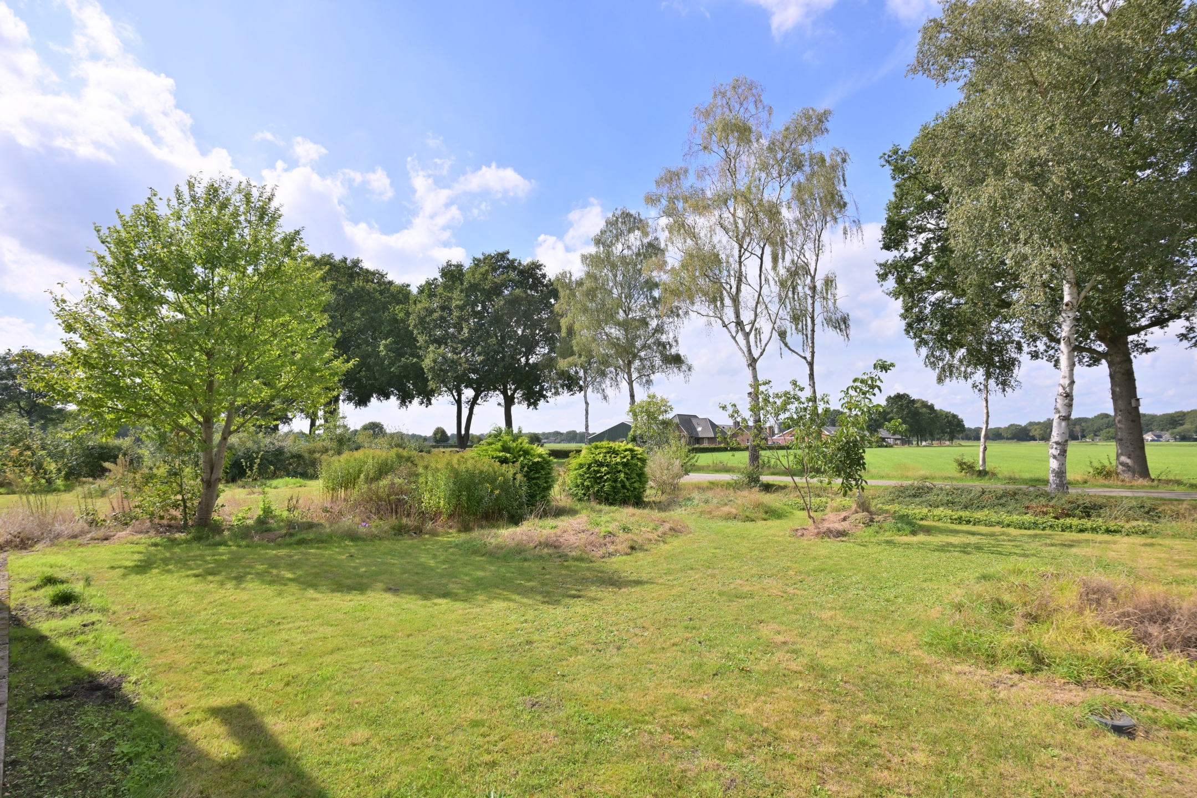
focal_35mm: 17
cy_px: 399
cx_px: 598
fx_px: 565
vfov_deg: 70.4
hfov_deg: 93.3
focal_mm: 17
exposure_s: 1/3200
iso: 1000
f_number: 7.1
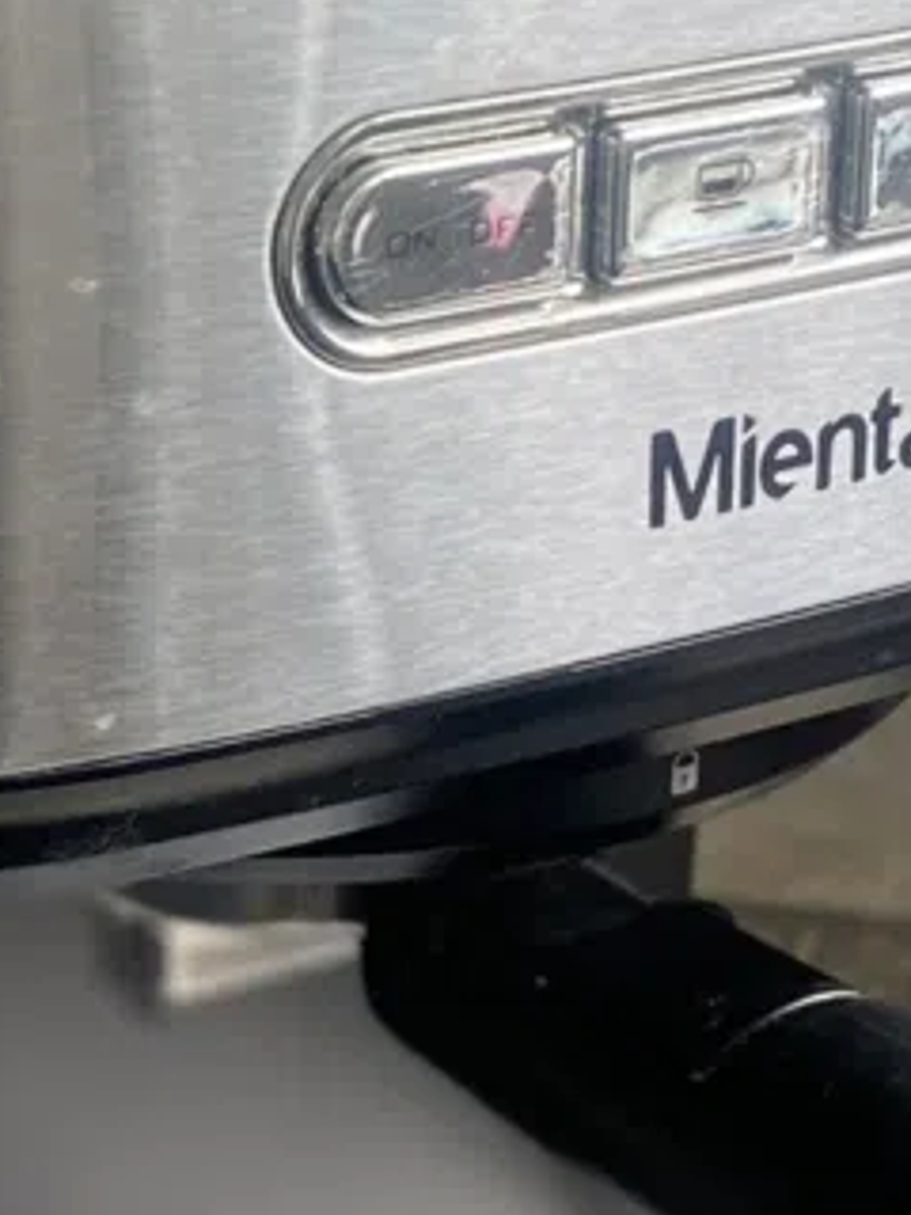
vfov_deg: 17.6
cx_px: 216
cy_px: 970
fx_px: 3895
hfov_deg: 13.3
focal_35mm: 111
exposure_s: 1/122
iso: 80
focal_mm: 4.25
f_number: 1.8
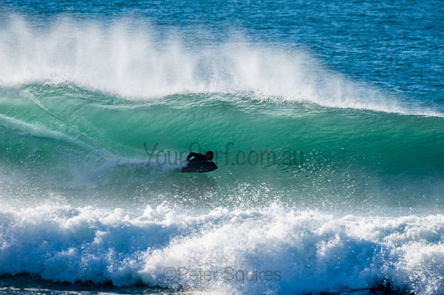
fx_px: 7553
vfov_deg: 2.2
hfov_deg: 3.4
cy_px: 148
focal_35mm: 613
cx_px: 222
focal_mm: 500
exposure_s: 1/320
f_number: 8
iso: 64
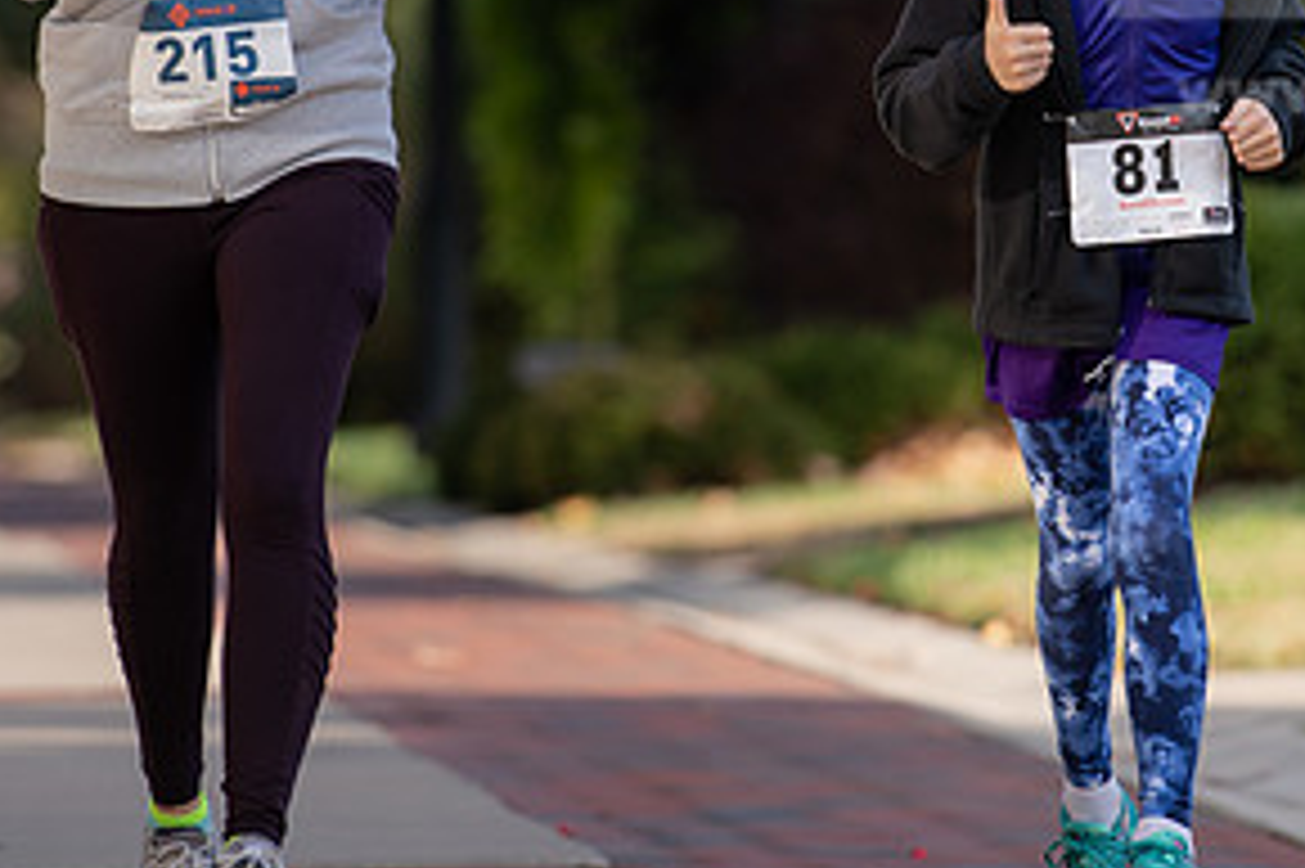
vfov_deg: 2.3
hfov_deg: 3.4
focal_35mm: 600
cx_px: 972
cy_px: 187
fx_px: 21737
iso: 250
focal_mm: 300
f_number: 5
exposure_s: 1/500
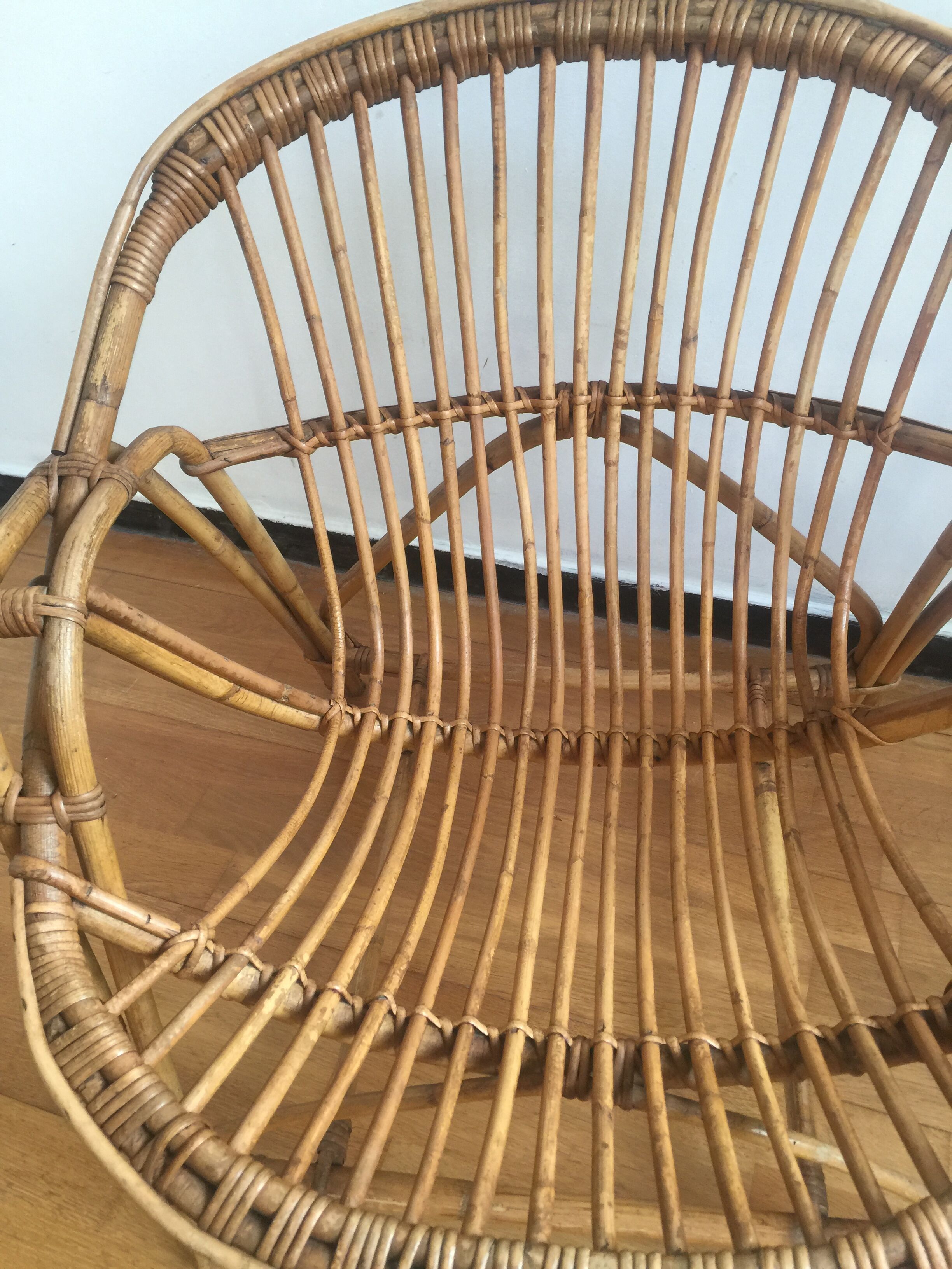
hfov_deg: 48.2
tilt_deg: -45.7
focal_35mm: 29
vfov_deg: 61.7
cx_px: 476
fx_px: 1063
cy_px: 634
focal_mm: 4.15
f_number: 2.2
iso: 50
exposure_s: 1/33
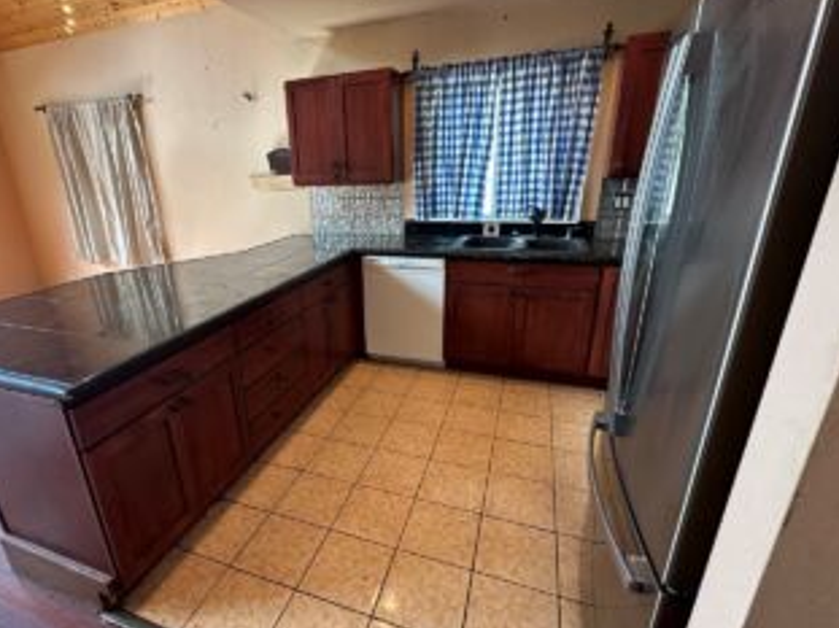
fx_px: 436
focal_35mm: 18
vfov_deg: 71.5
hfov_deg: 87.1
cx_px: 356
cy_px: 323
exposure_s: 1/60
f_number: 2.2
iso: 160
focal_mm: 2.22
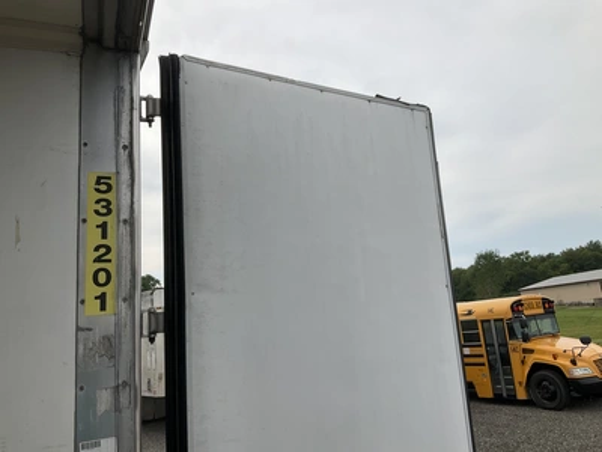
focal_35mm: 29
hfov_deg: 61.7
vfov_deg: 48.2
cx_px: 301
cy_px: 226
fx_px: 504
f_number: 1.8
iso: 25
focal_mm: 3
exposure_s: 1/1984
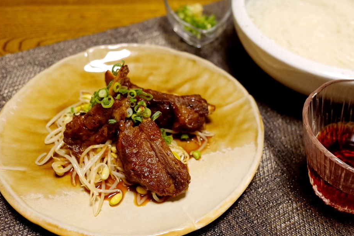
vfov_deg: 29.3
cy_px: 124
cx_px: 216
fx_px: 452
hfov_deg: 42.5
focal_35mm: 46
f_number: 3.6
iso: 200
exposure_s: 1/15
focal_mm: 23.3
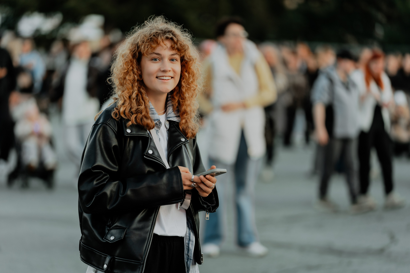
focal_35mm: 152
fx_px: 1731
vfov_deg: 9.0
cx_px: 205
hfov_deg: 13.5
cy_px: 136
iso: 640
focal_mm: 152
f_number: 2.8
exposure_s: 1/400
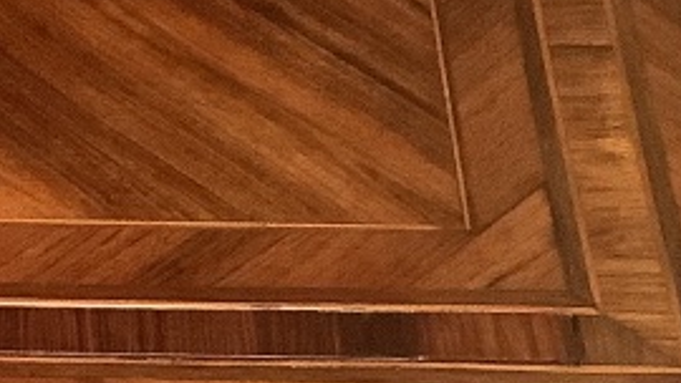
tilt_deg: -53.7
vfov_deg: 7.9
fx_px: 2709
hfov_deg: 13.6
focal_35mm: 150
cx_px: -308
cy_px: 597
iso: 320
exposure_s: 1/33
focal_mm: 3.3
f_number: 2.4
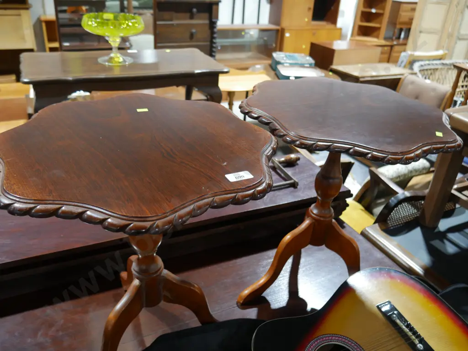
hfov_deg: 63.4
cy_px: 176
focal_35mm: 28
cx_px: 234
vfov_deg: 49.8
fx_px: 379
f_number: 3.5
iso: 800
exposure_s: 1/60
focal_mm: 14
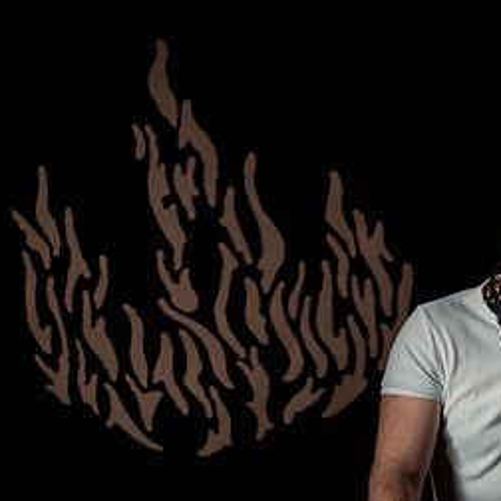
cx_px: 469
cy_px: 372
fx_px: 1310
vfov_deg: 21.5
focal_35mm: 80
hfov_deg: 21.1
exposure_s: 1/125
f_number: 2.8
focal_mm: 41
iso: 400
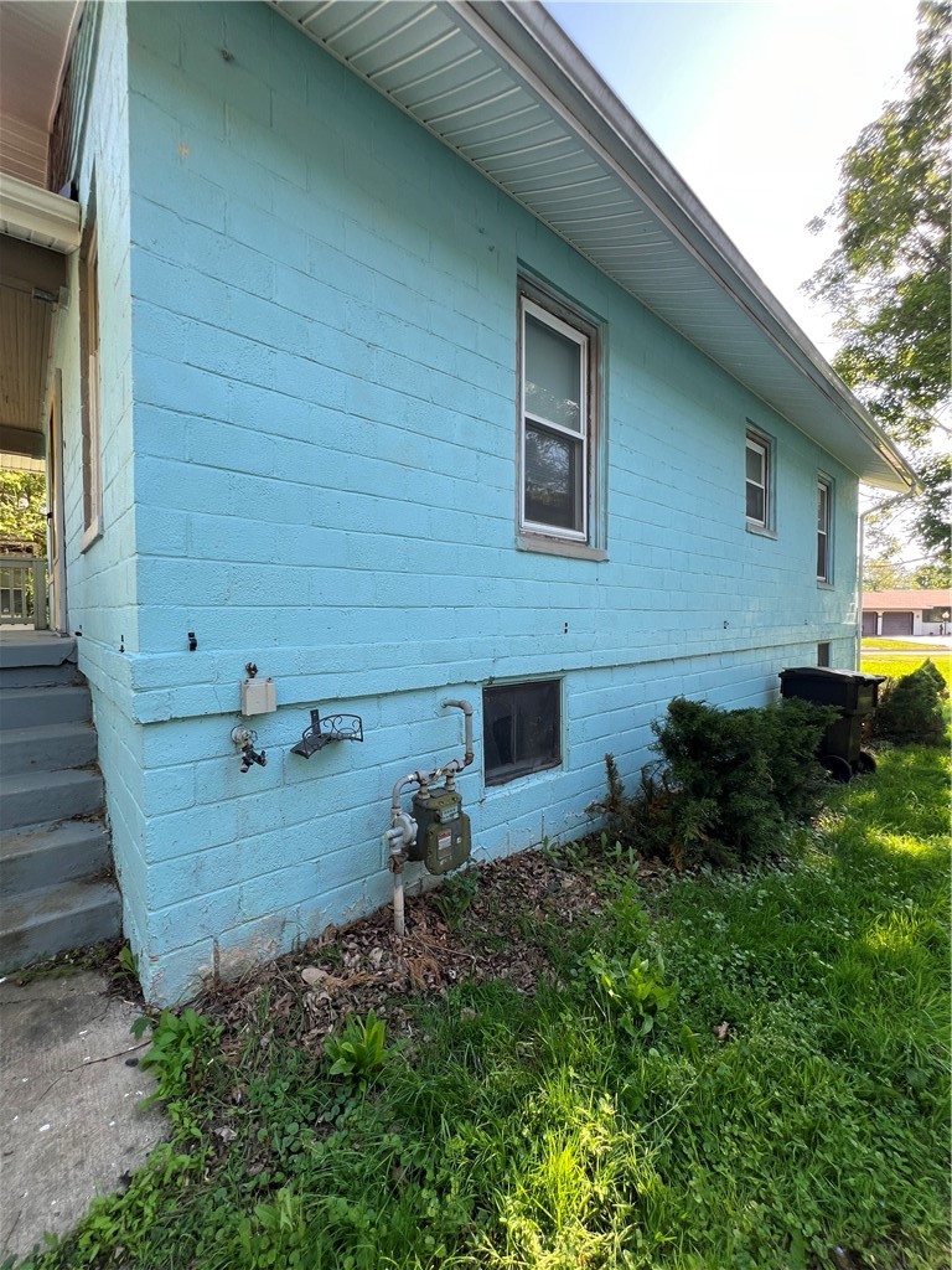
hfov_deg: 89.9
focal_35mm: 13
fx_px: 477
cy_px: 635
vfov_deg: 106.2
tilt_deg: -1.7
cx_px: 476
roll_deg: +0.1
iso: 32
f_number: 1.8
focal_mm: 1.57
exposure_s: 1/99
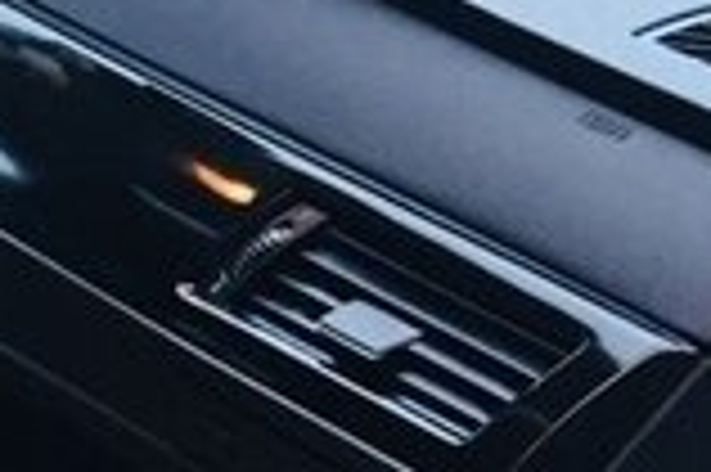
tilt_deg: -22.6
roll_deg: -1.5
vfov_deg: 10.8
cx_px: -626
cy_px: 362
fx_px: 2486
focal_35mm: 126
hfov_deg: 14.1
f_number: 2.2
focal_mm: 4.15
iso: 100
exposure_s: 1/33
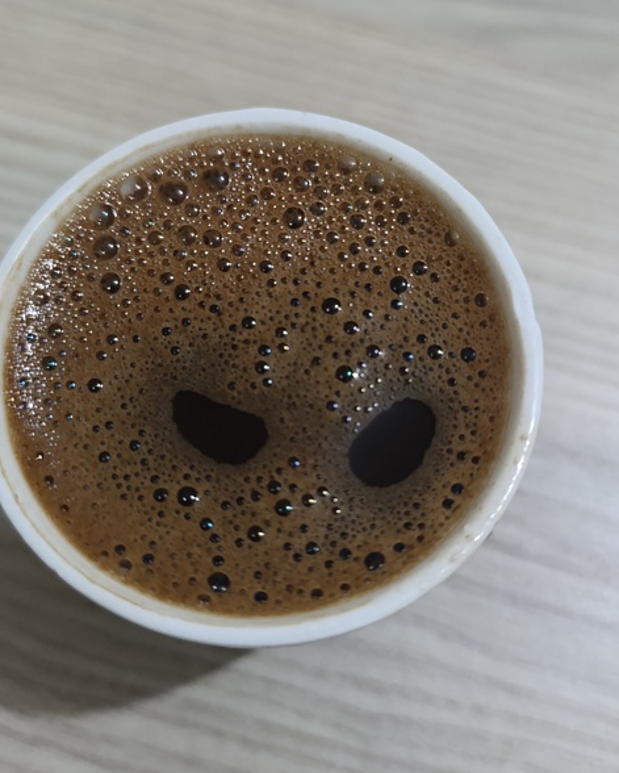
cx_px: 302
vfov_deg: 51.4
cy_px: 346
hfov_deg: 42.3
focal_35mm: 35
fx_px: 801
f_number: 1.6
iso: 2000
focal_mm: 6.14
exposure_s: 1/25
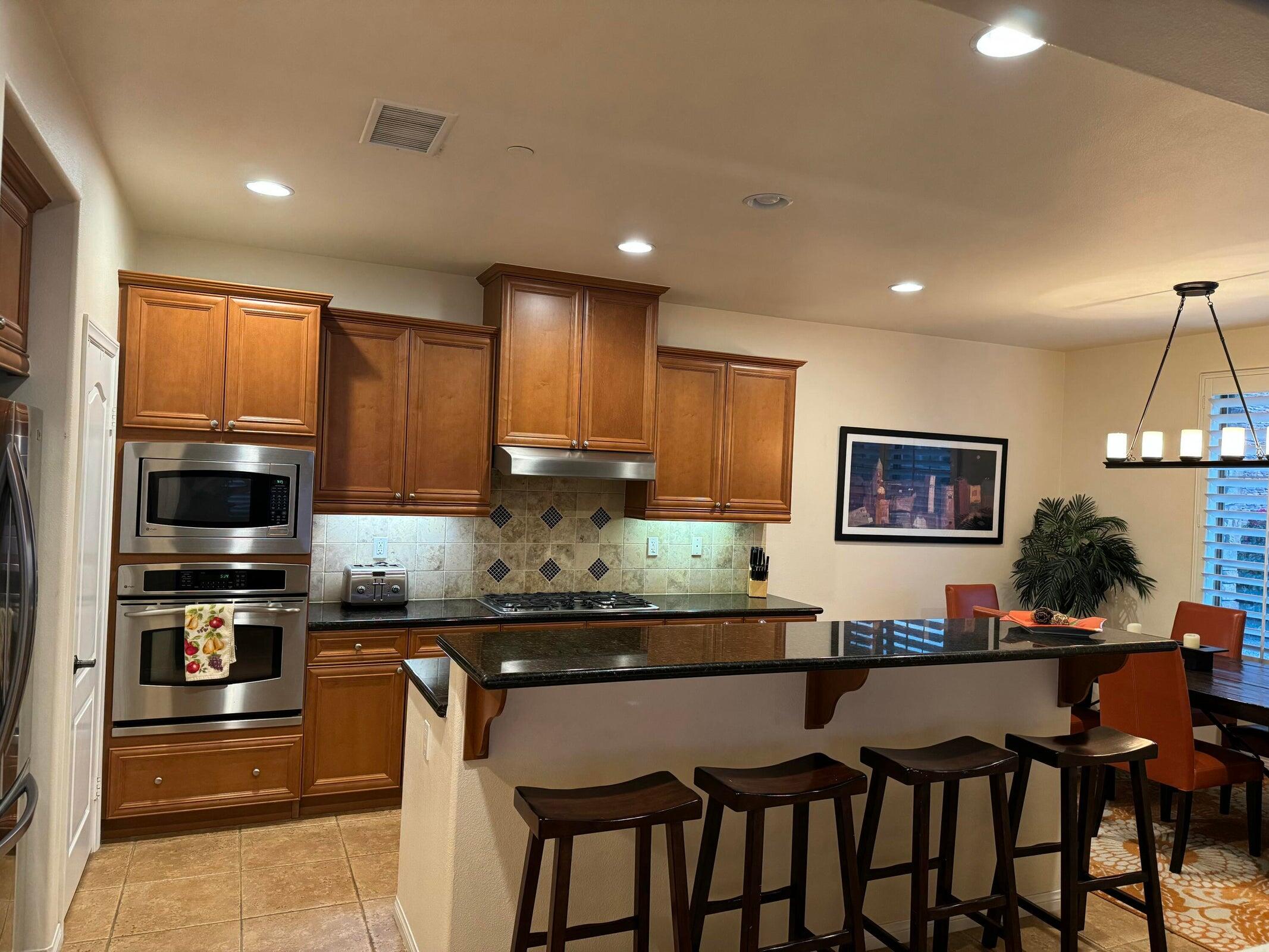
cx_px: 634
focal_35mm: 24
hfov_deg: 71.6
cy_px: 476
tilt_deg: -0.3
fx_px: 880
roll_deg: -2.5
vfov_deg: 56.8
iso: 320
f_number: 1.78
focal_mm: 6.76
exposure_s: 1/60
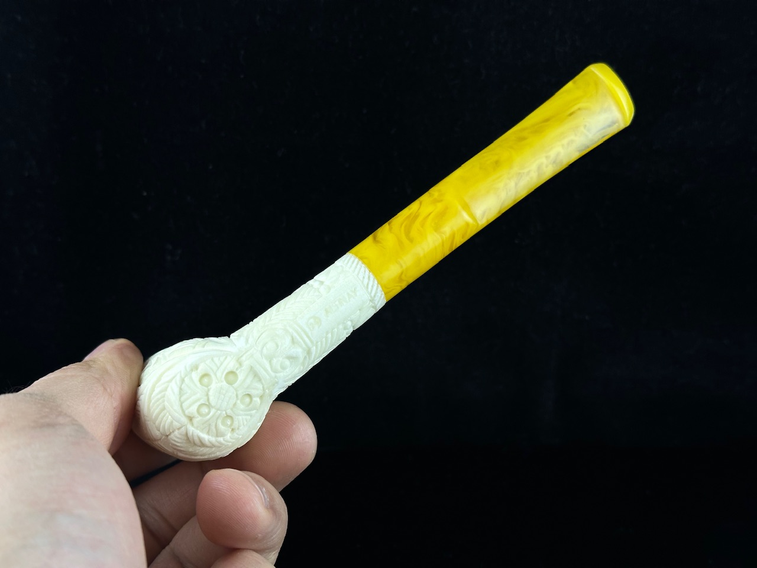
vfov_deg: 30.3
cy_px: 284
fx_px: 1050
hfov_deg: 39.7
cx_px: 378
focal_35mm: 48
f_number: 1.78
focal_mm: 6.86
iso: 64
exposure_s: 1/516
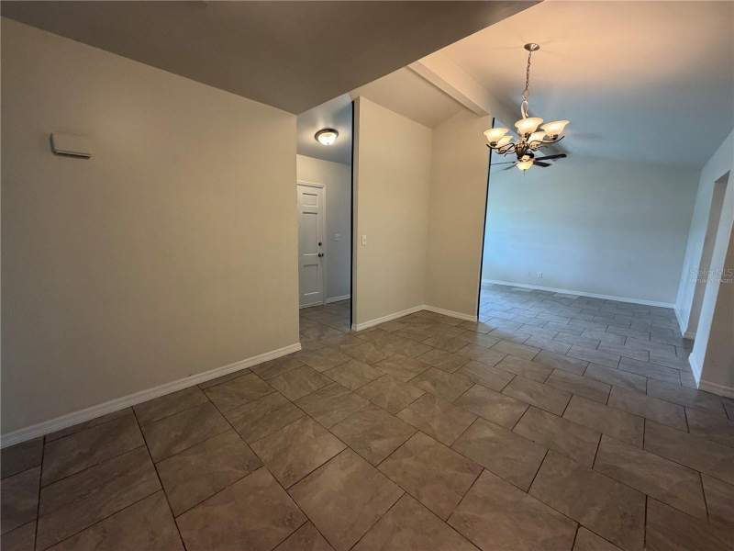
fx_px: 297
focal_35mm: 14
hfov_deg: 102.1
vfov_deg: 85.7
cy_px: 276
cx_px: 367
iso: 250
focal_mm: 2.22
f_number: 2.2
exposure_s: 1/120
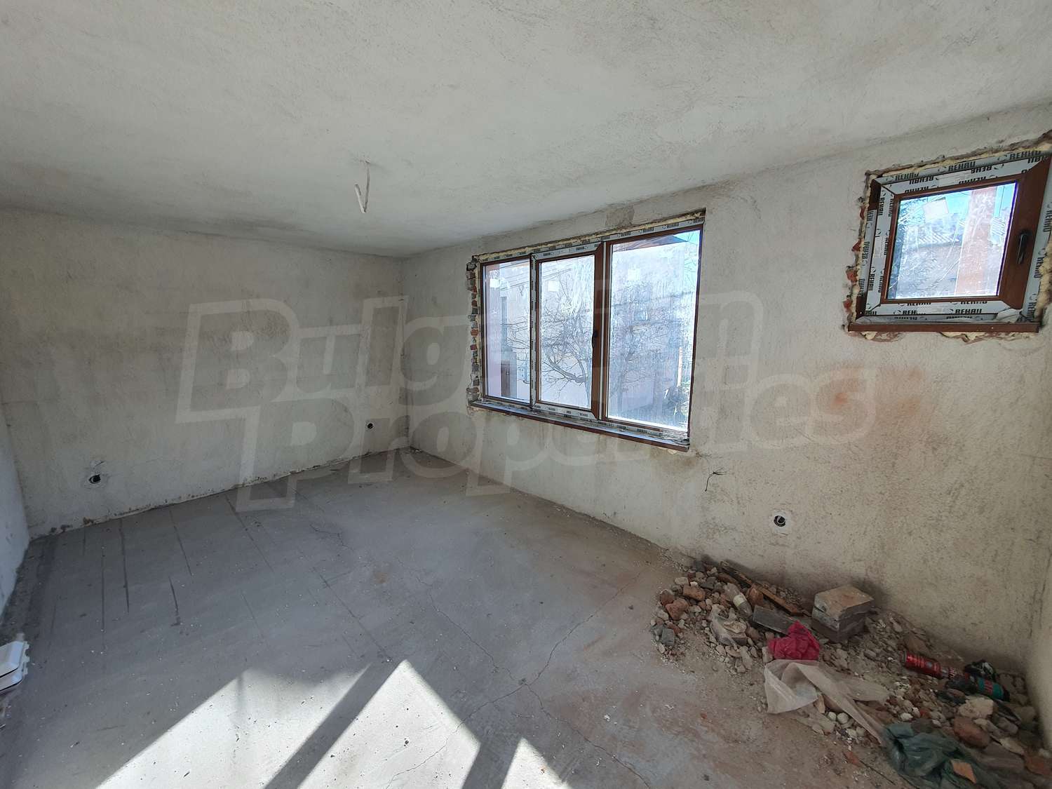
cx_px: 526
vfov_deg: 89.9
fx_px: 395
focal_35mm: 13
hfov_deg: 106.2
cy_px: 394
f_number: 2.2
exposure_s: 1/100
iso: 50
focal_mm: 1.8
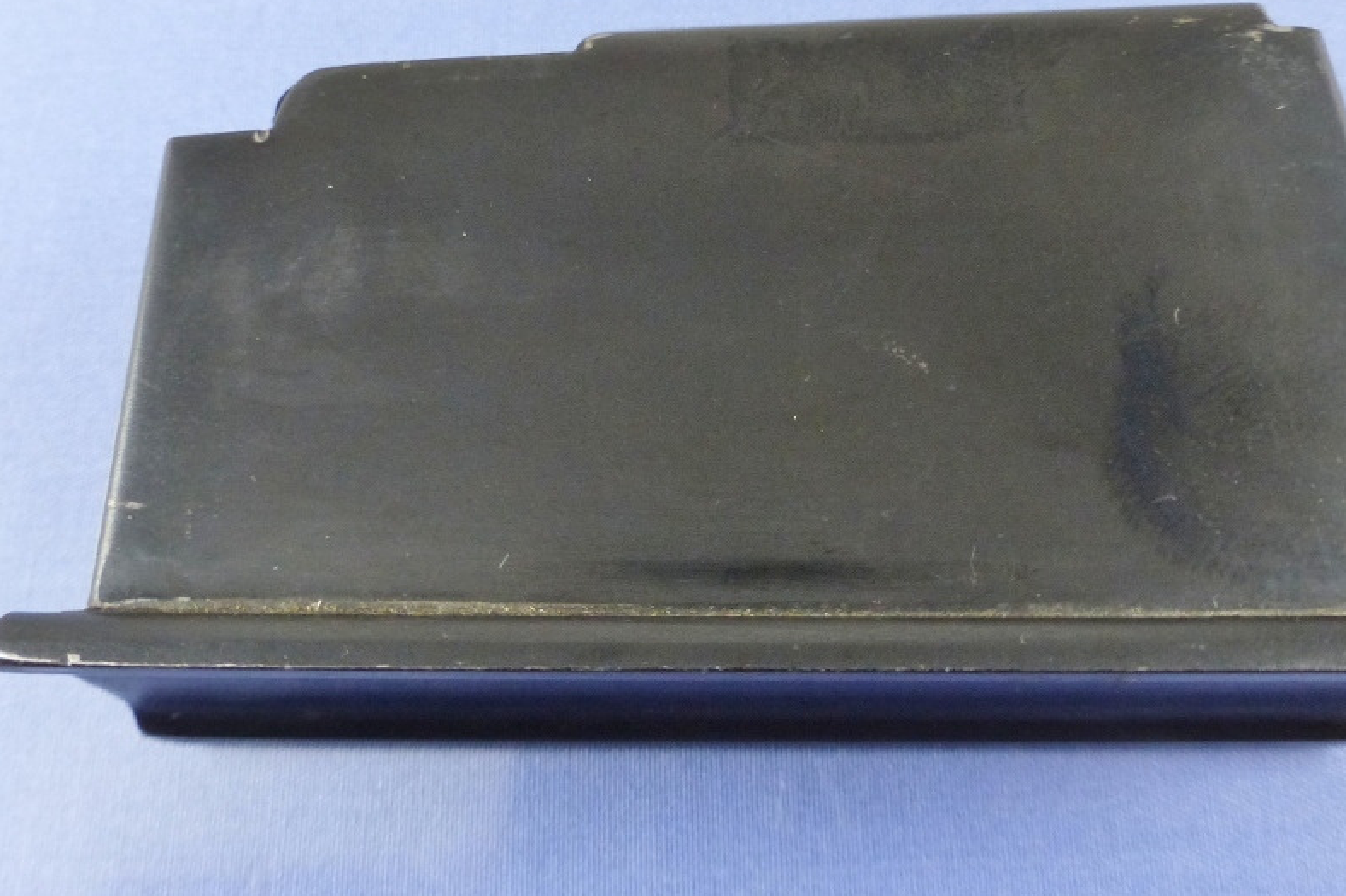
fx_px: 1233
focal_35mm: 33
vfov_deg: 39.9
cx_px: 728
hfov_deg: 57.2
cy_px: 382
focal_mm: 4.5
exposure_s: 1/60
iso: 400
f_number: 2.8
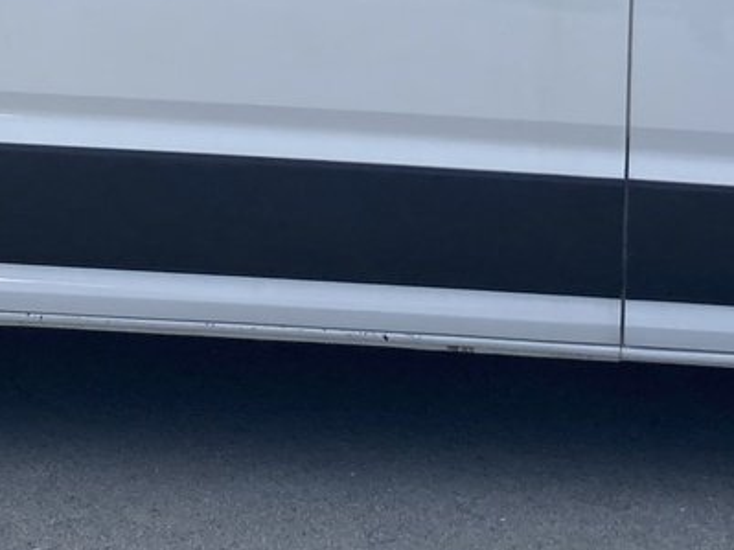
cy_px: -105
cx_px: 440
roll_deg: -0.1
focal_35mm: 101
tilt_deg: -2.8
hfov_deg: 19.4
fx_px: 2141
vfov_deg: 14.2
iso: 20
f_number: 1.8
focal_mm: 3.99
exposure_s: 1/1656
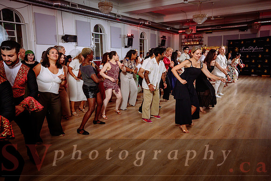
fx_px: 194
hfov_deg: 69.8
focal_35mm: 26
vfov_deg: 50.0
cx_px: 139
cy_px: 90
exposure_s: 1/640
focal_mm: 17
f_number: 2.8
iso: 1250
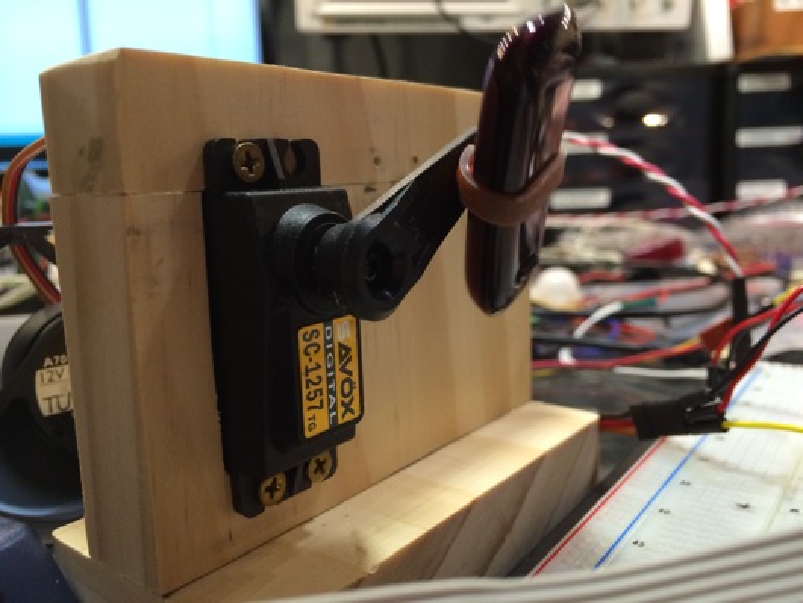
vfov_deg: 46.8
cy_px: 302
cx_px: 402
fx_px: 696
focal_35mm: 30
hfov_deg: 59.9
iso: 64
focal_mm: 4.12
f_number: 2.2
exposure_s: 1/30
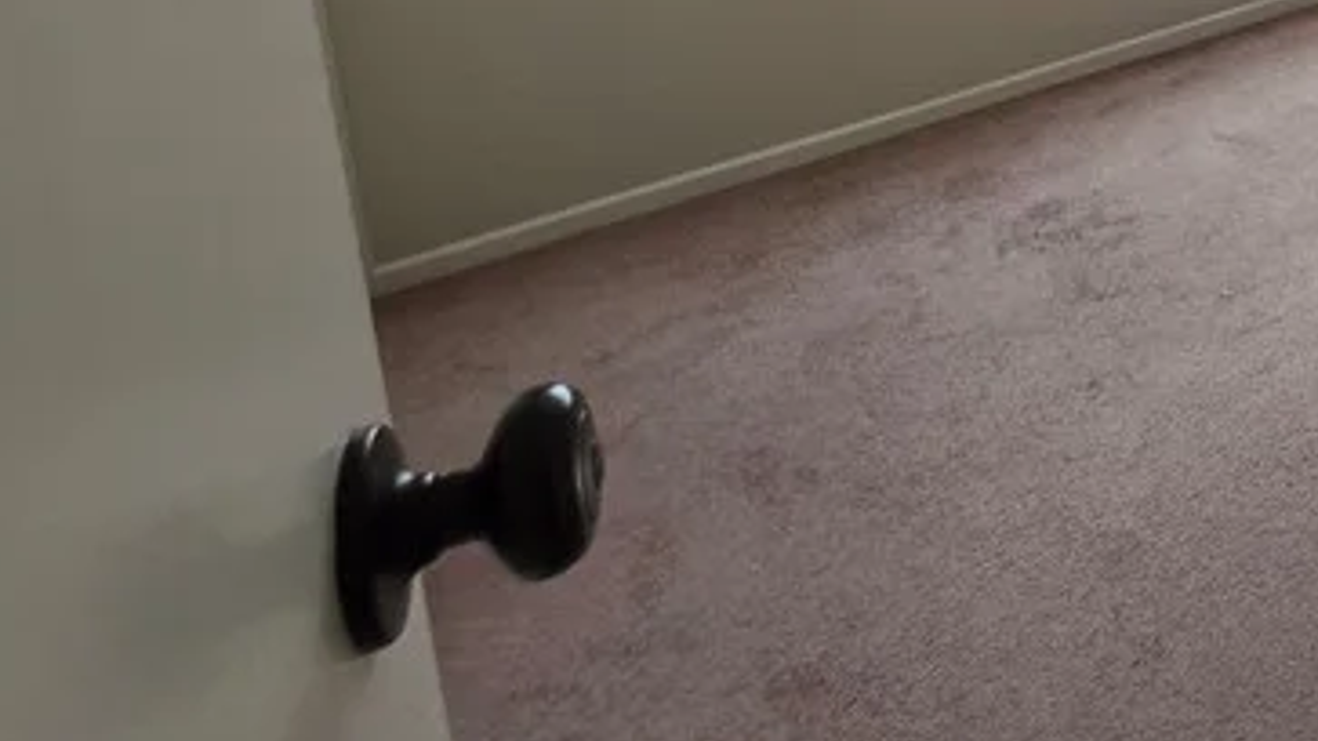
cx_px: 1641
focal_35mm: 40
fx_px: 1398
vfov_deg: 23.8
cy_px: -356
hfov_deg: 36.6
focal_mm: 2.2
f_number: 1.9
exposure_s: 1/120
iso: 200
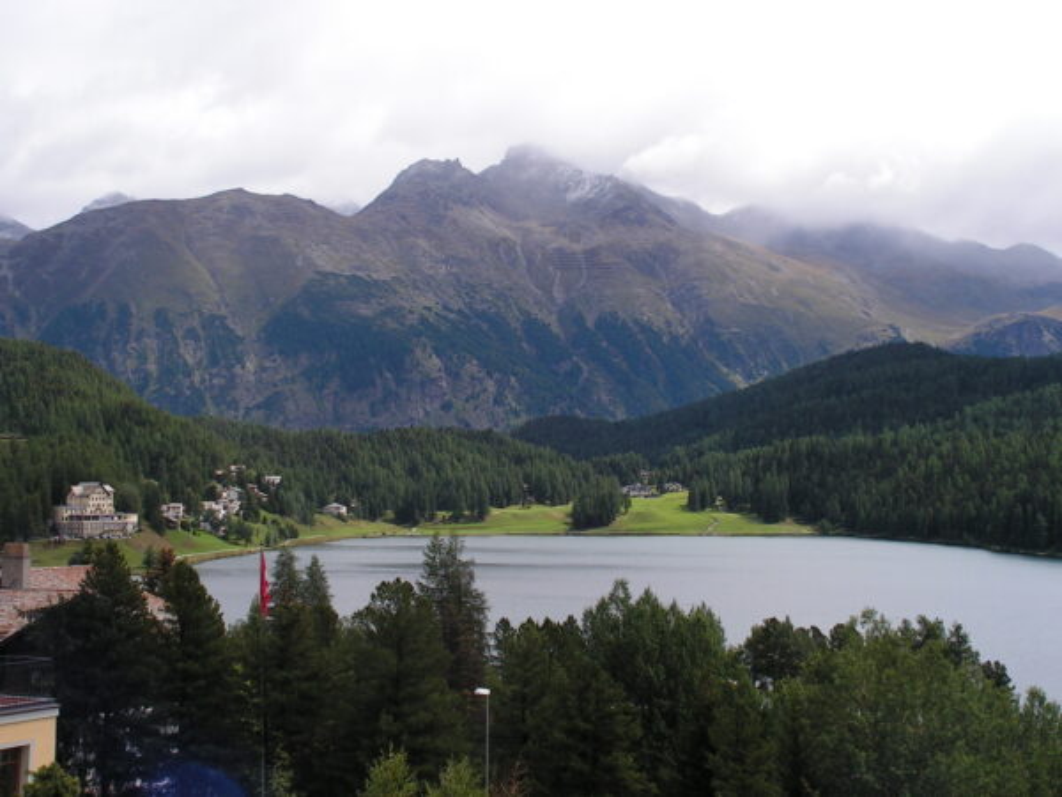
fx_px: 1871
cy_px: 398
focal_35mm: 61
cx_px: 531
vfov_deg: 24.0
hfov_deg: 31.7
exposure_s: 1/400
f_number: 4.8
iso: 64
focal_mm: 10.2
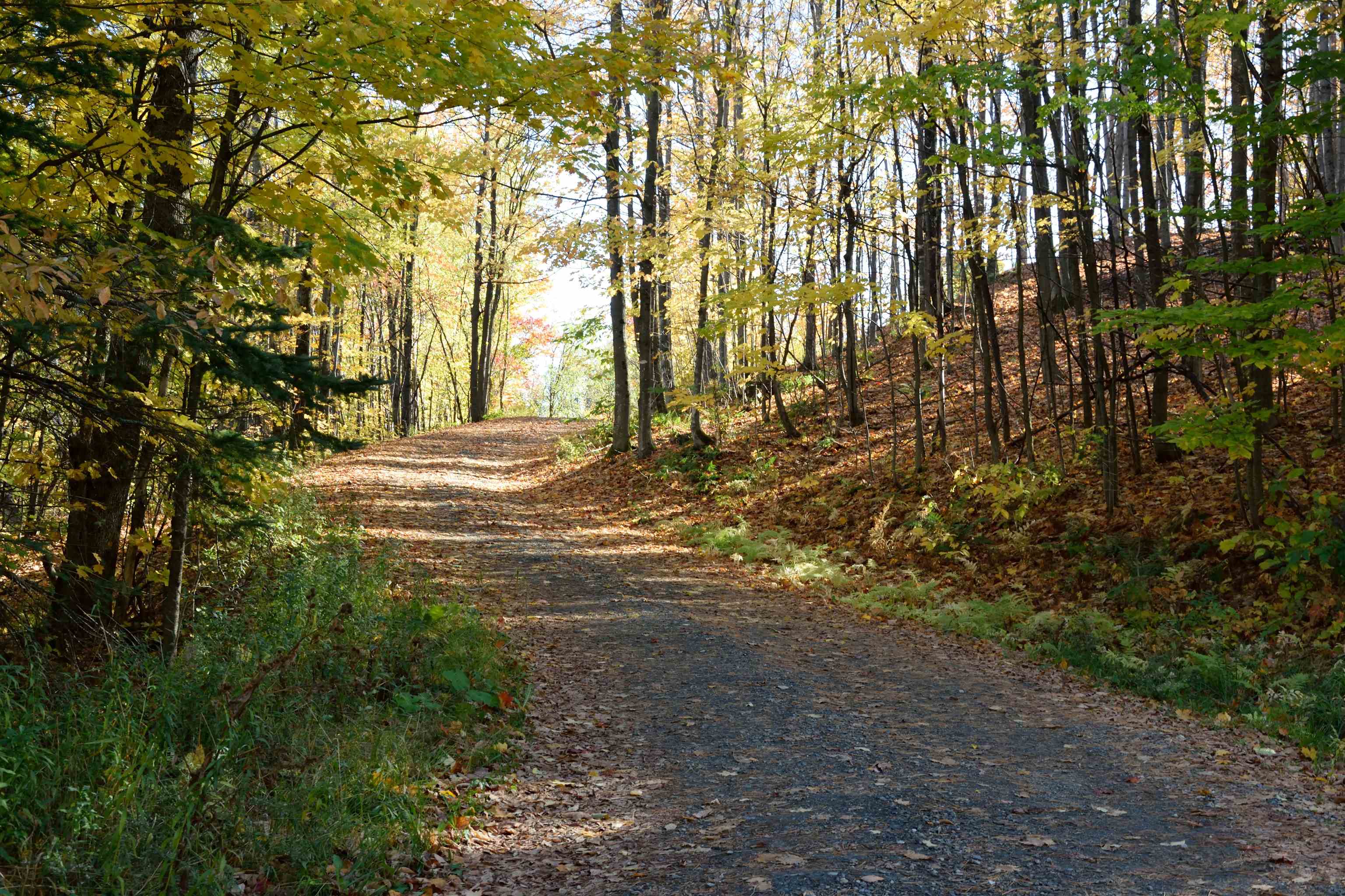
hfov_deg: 41.1
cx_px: 672
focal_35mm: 48
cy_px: 448
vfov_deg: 28.1
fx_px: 1793
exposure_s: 1/100
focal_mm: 32
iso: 400
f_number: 9
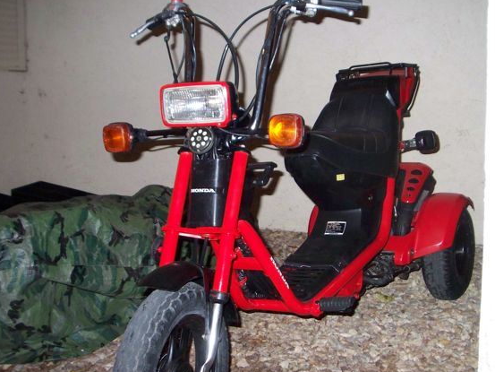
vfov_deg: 32.9
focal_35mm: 44
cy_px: 168
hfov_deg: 42.9
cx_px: 268
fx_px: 629
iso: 200
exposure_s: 1/60
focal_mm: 6.3
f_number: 3.9
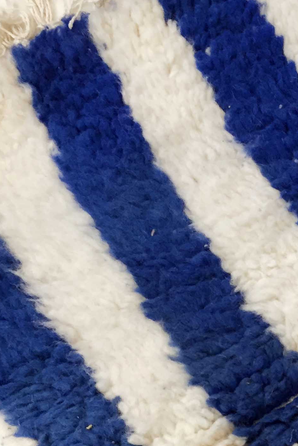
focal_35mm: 70
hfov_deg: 18.2
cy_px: 307
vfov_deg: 28.6
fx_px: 869
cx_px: 386
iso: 125
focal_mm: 4.15
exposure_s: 1/33
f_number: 2.2
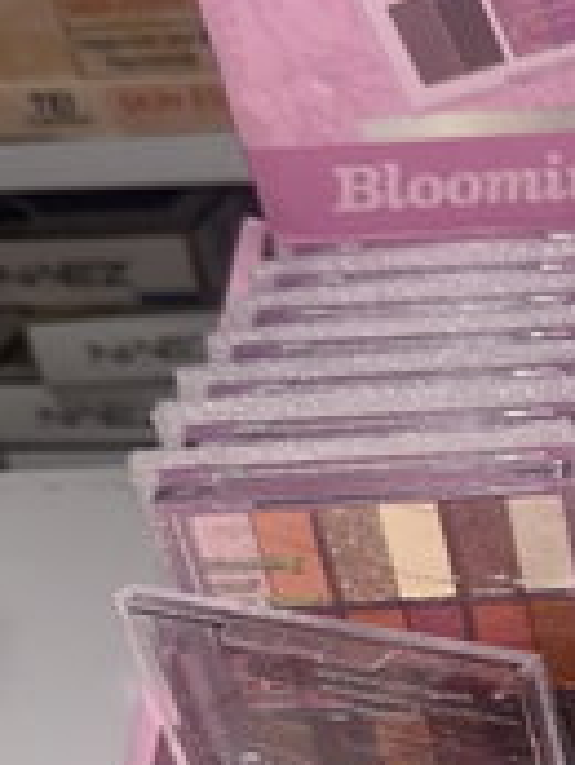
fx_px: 1637
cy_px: 701
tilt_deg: -34.9
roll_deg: +2.2
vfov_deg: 25.4
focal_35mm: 74
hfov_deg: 17.9
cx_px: 849
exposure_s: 1/208
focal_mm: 6.86
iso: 50
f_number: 1.78
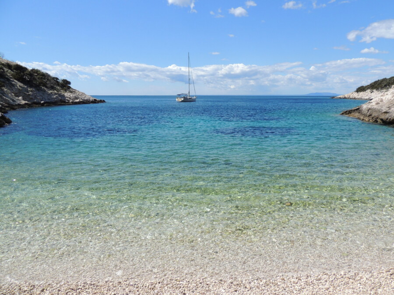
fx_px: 273
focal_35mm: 24
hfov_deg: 71.6
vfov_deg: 56.8
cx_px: 197
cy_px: 148
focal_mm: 4.3
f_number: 3.3
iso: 100
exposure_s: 1/1250
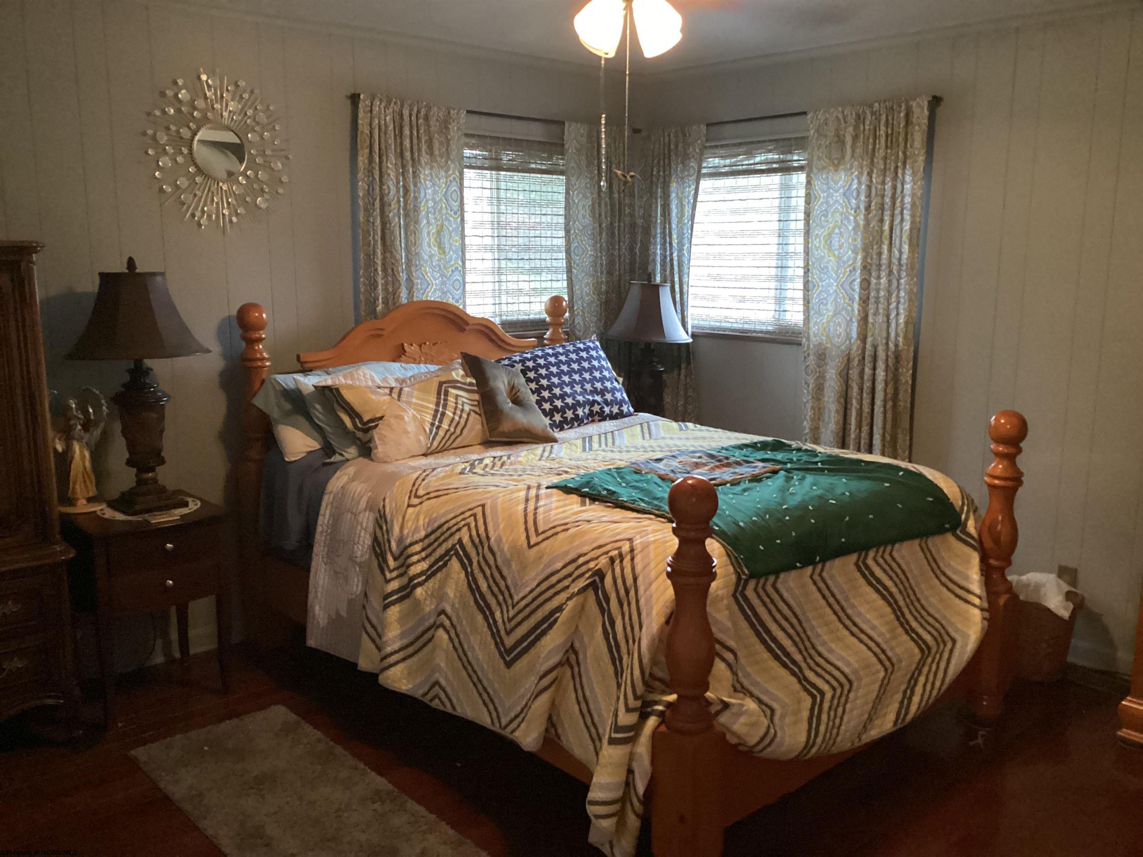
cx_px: 572
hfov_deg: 58.4
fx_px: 1024
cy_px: 428
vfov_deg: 45.4
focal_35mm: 31
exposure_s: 1/24
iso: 640
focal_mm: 3.3
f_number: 2.4
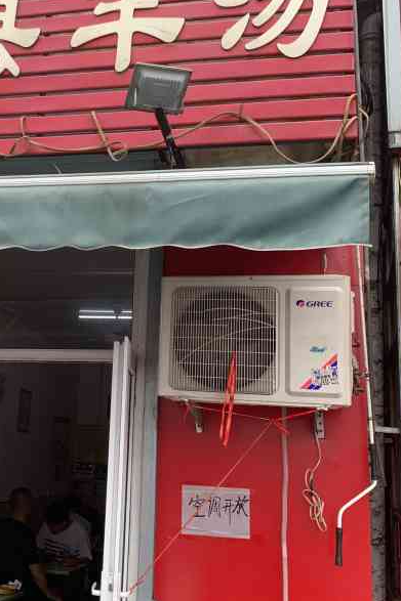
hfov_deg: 30.6
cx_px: 94
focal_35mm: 43
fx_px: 719
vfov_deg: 45.4
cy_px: 287
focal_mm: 4.25
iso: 25
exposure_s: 1/187
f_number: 1.8
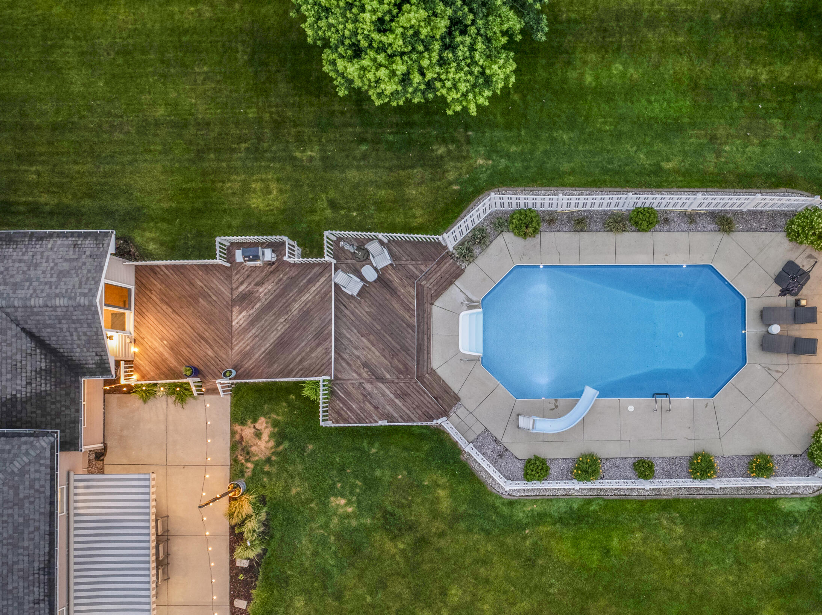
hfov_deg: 54.3
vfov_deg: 42.7
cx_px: 546
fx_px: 783
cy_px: 371
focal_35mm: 33
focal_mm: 12.29
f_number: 2.8
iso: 620
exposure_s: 1/10
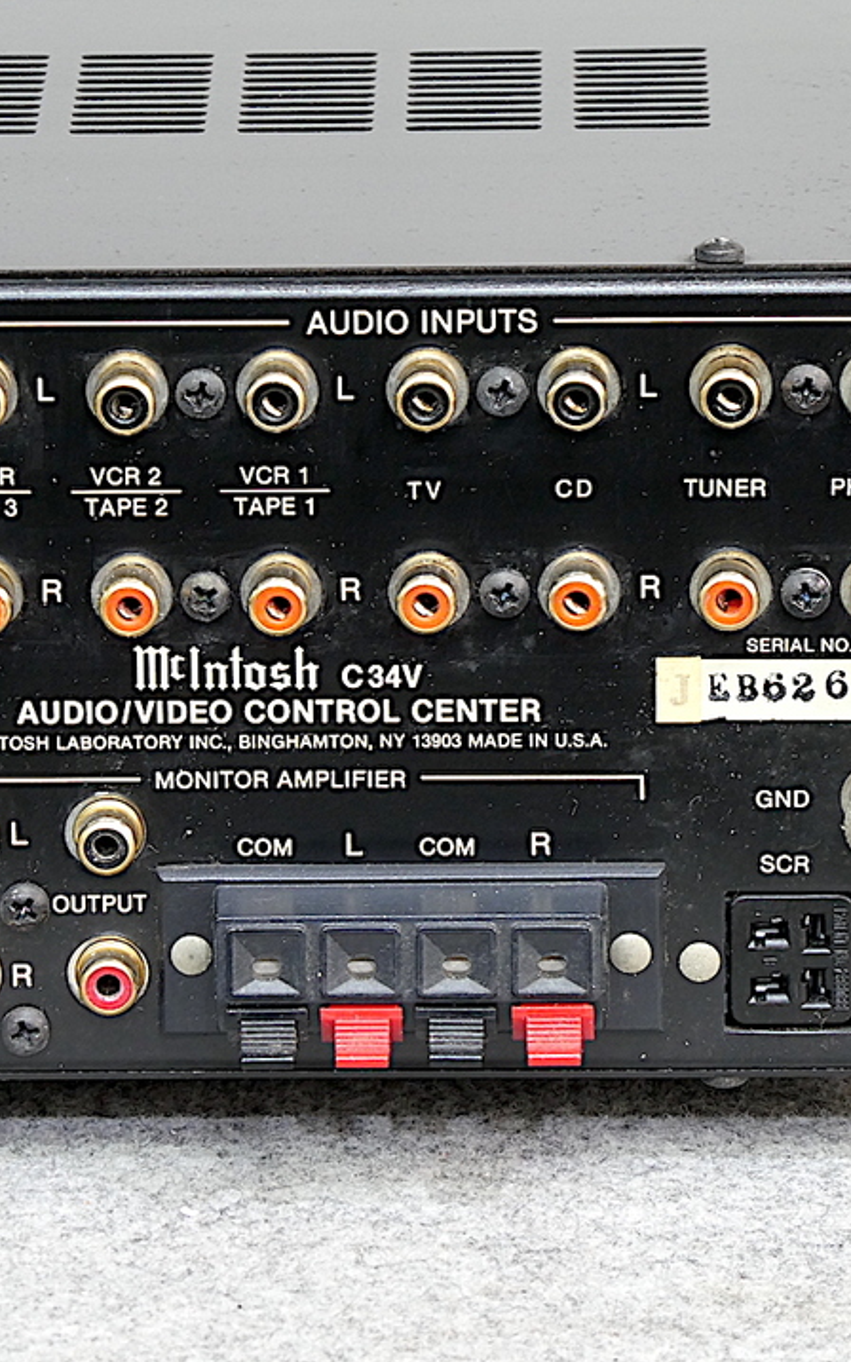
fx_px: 10541
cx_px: 228
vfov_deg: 7.4
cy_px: 682
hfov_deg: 4.6
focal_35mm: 284
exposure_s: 1/4
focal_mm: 35.8
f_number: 5.6
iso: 200
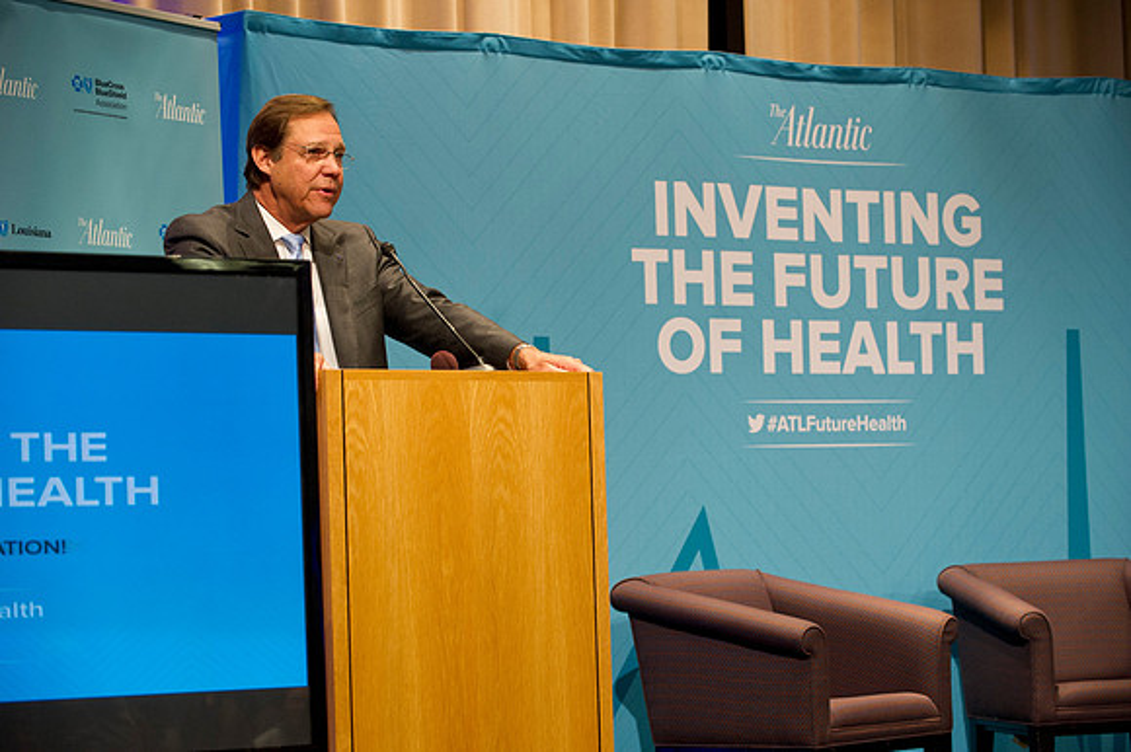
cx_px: 566
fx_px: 2983
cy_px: 376
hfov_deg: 21.5
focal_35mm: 95
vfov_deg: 14.4
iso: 2500
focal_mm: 95
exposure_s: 1/125
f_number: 4
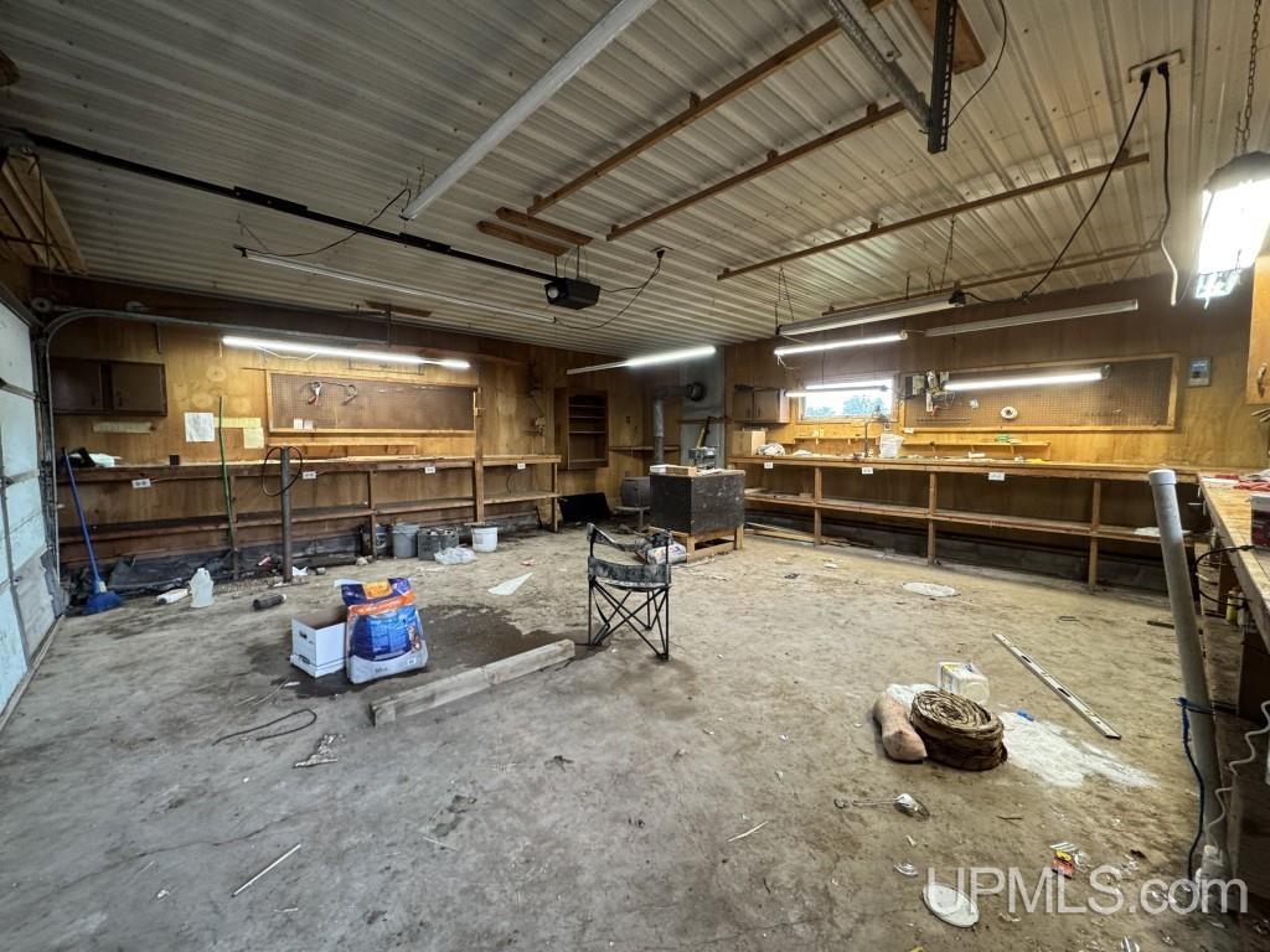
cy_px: 476
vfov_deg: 85.7
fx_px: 514
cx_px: 635
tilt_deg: -5.4
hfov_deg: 102.1
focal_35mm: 14
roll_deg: -0.2
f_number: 2.2
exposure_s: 1/60
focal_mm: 2.22
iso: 250
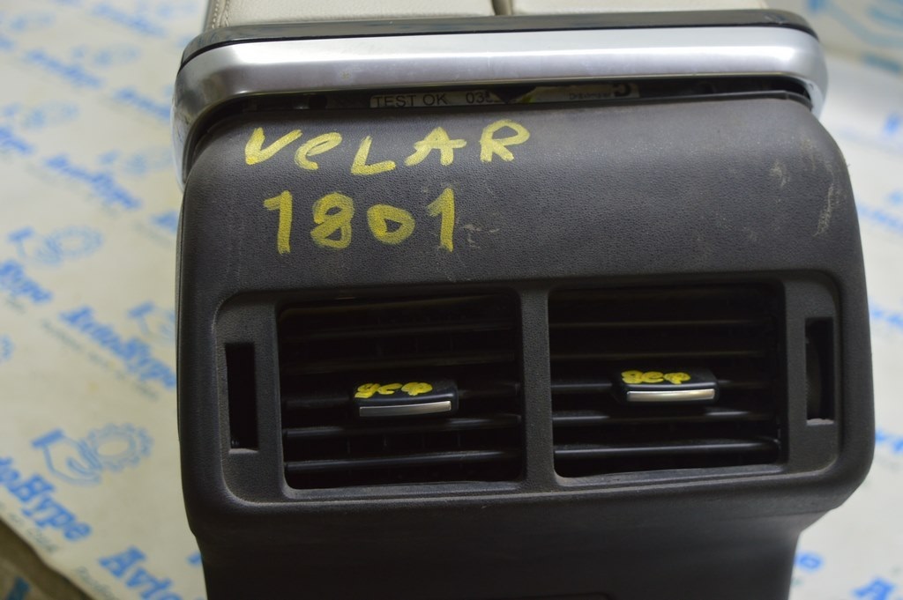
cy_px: 300
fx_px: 1353
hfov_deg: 36.9
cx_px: 452
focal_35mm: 54
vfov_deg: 25.0
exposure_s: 1/20
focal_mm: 36
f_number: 5.6
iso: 400
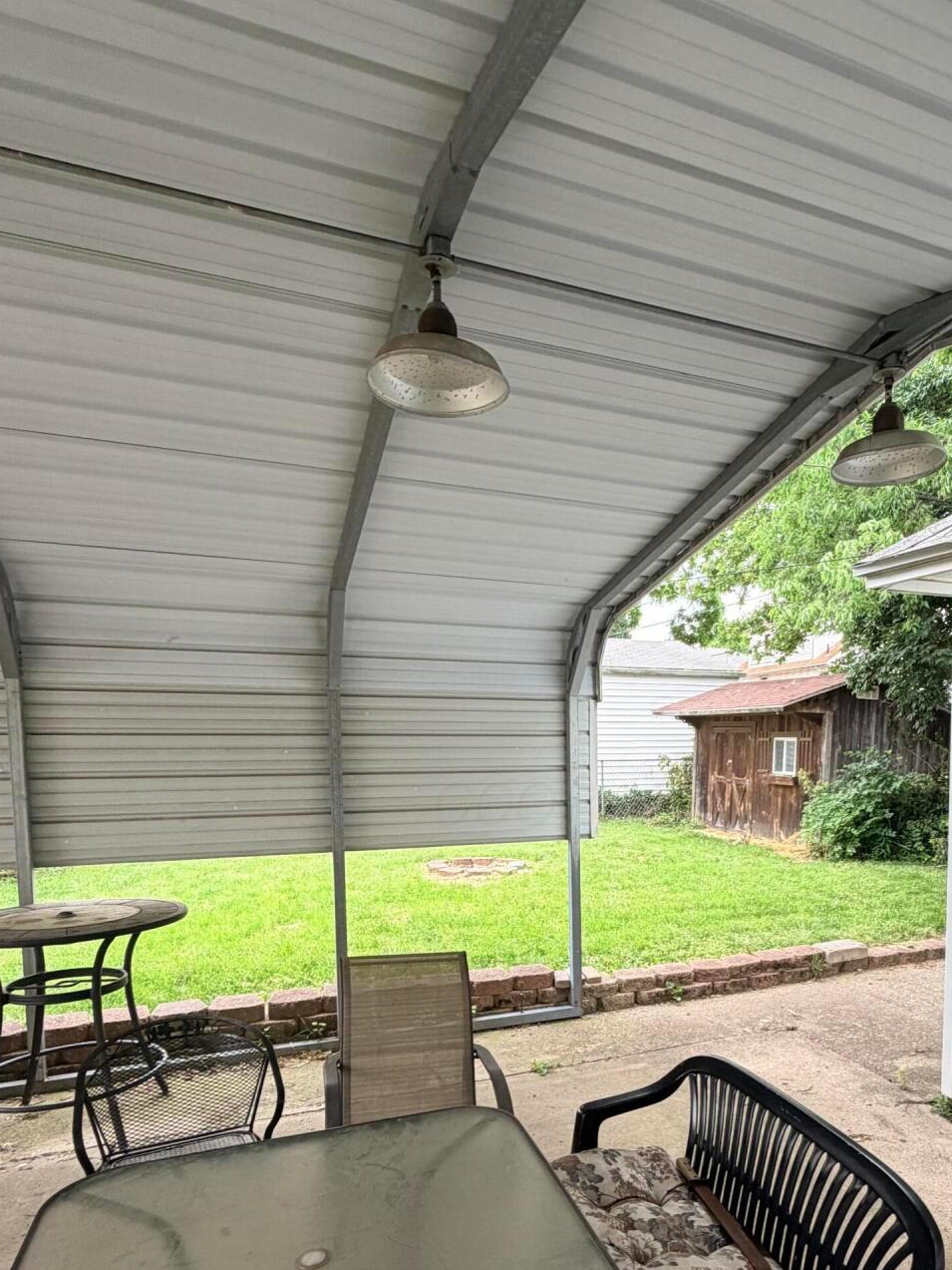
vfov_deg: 74.9
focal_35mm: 22
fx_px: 807
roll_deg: +0.1
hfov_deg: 60.5
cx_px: 580
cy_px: 803
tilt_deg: -1.3
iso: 100
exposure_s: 1/121
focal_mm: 2.22
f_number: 2.2
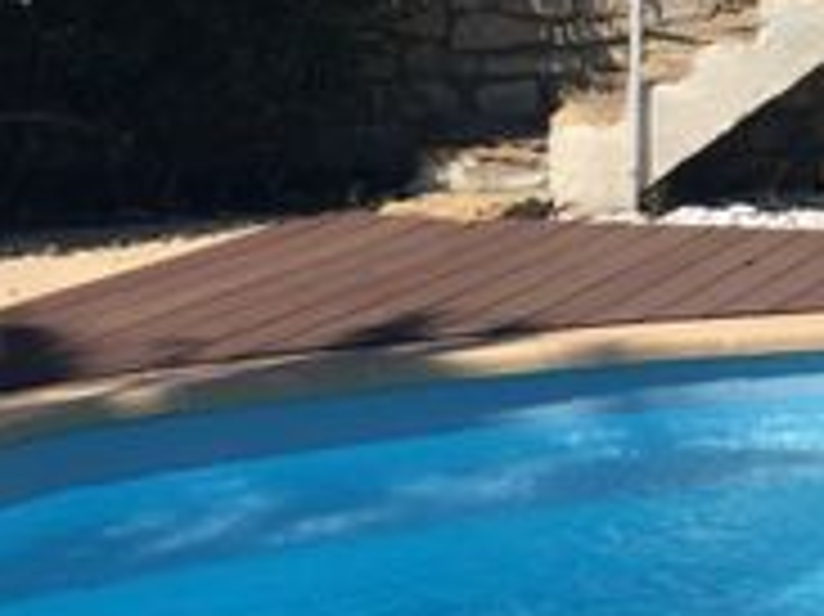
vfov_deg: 15.1
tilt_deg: -0.2
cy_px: -85
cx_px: 1058
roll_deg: -2.3
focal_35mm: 95
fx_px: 2260
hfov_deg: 19.2
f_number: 2.2
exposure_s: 1/3968
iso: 32
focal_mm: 4.15
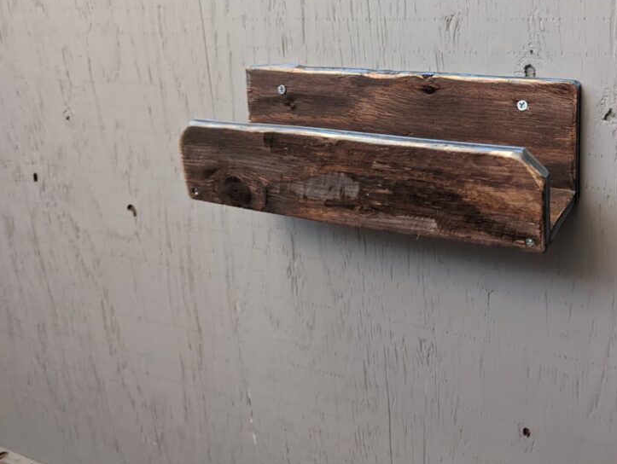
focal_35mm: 34
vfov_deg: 41.1
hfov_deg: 52.5
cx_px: 430
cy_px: 140
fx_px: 607
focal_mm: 6.81
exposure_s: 1/25.6
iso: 3380
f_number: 1.85
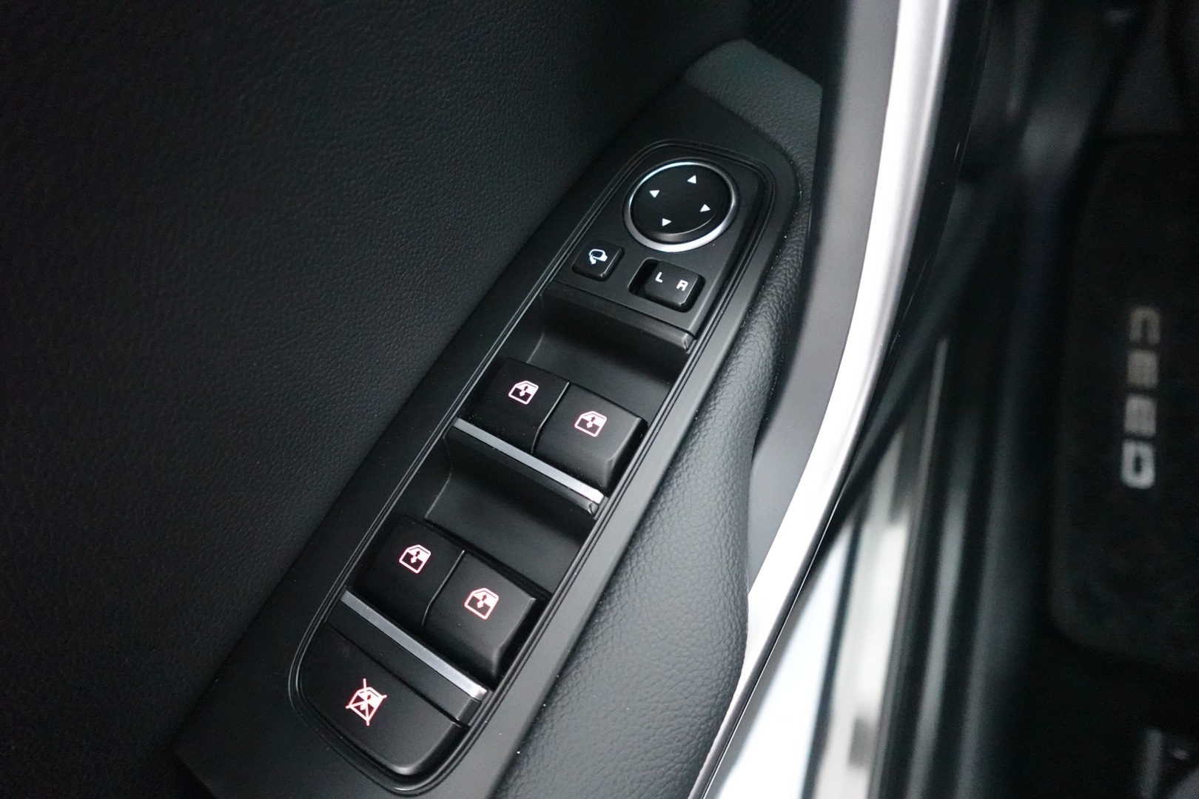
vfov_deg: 61.9
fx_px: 666
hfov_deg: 84.0
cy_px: 400
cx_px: 600
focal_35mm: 20
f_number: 2
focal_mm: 7.6
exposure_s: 1/25
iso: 6400
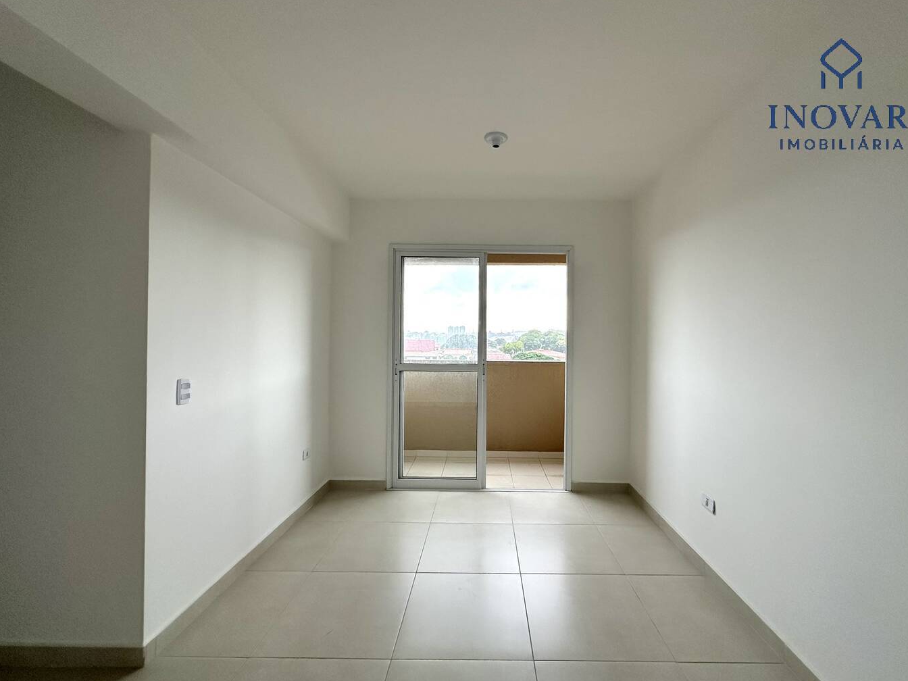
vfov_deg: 81.7
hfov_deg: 98.0
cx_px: 484
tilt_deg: +0.3
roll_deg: -1.2
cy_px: 334
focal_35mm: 15
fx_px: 393
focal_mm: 2.22
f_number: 2.2
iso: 100
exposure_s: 1/99
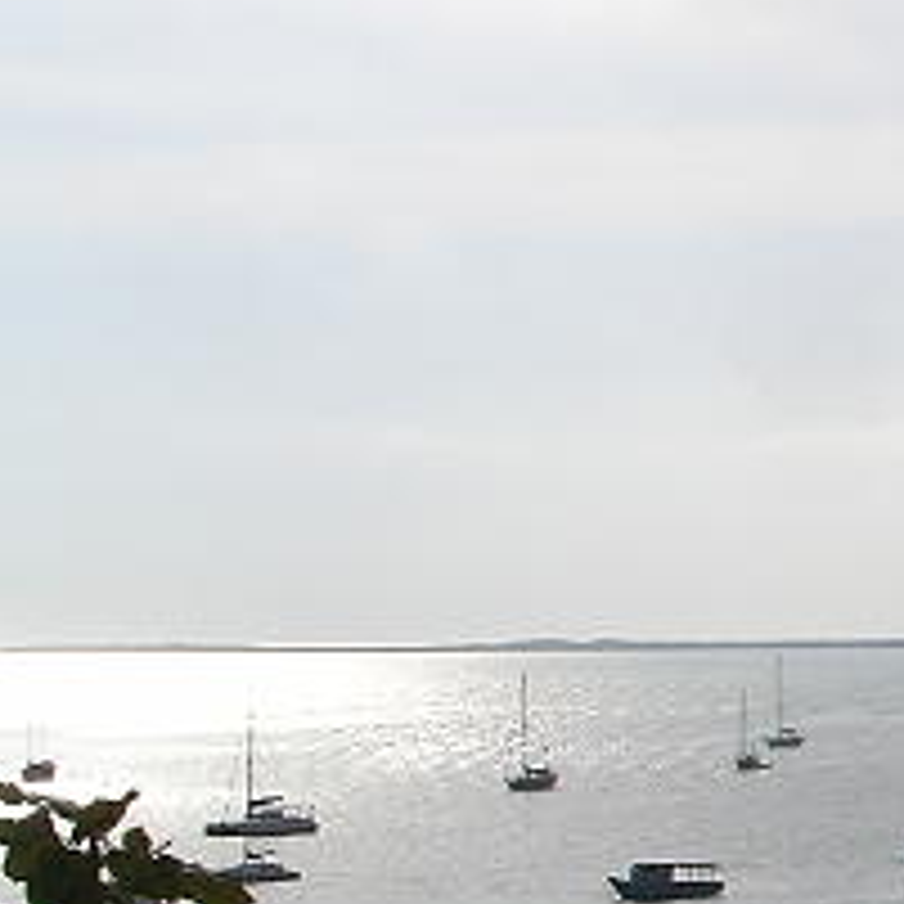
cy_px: 738
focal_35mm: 130
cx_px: 1790
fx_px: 3841
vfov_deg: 13.4
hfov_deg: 12.0
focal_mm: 7.8
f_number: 7
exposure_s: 1/840
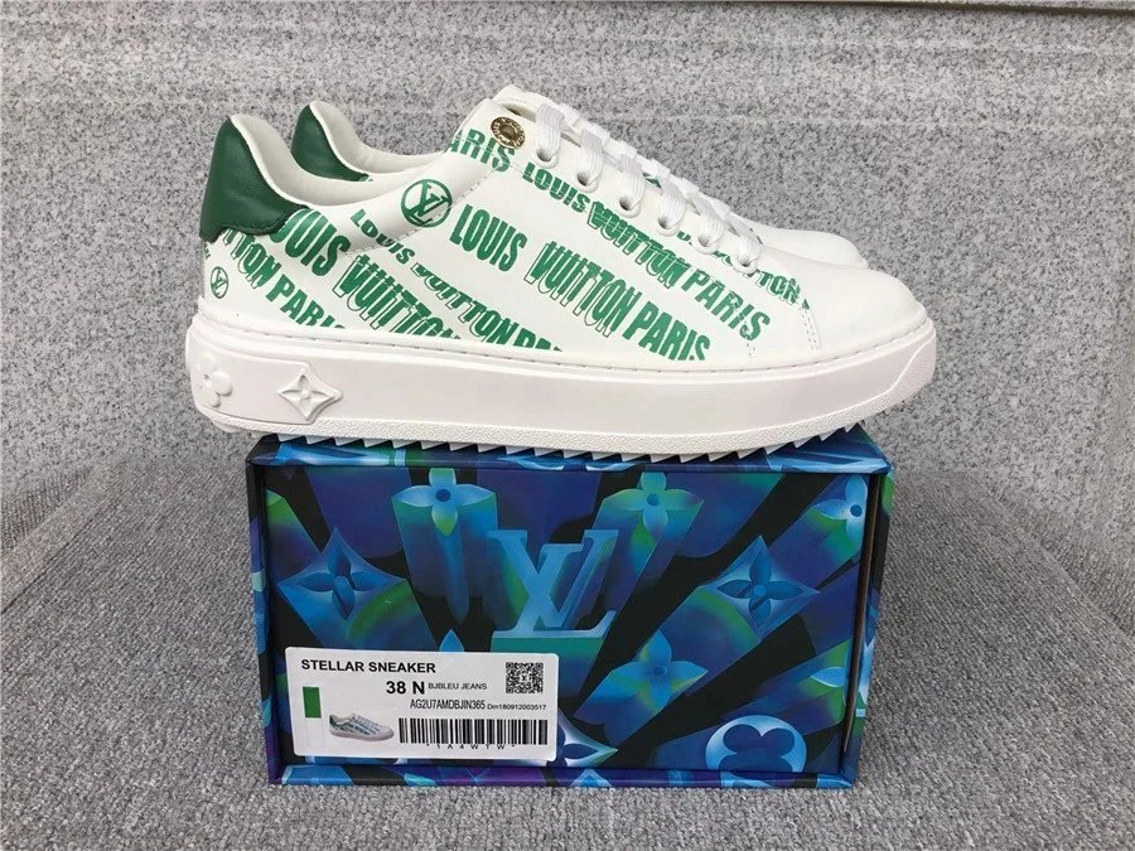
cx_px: 568
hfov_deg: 58.4
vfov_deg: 45.4
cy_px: 426
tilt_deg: -18.4
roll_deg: -1.2
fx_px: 1016
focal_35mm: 31
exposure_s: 1/102
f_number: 2.4
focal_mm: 3.3
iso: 25
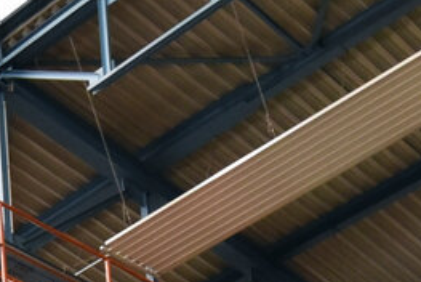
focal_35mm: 146
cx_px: -8
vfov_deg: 7.7
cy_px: 949
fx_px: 1709
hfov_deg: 13.8
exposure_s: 1/50
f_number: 5.6
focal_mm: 20
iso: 1600
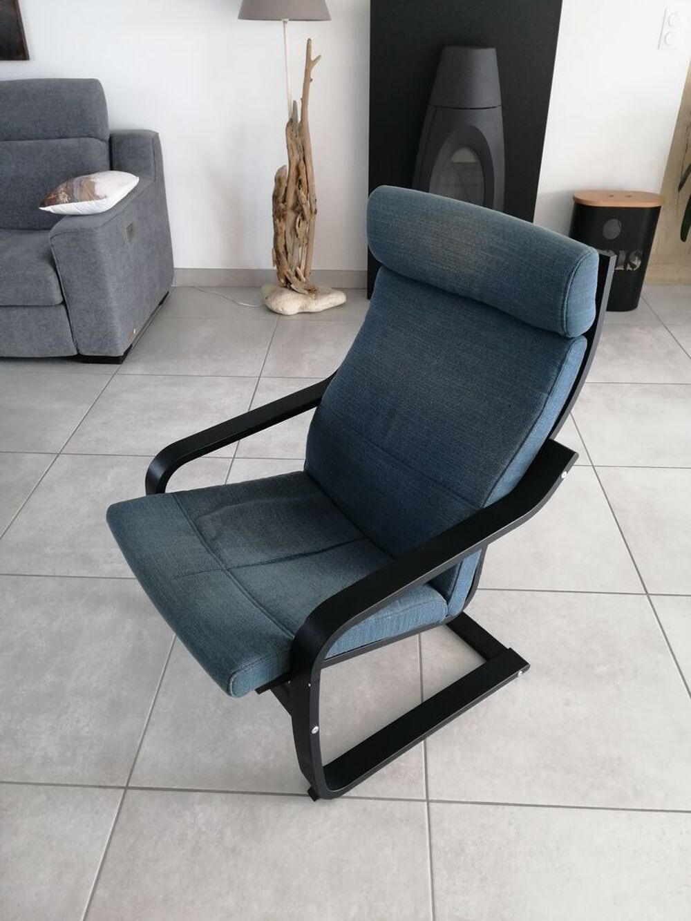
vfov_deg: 65.3
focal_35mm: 27
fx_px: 719
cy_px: 460
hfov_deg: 51.4
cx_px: 346
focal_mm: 3.95
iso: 160
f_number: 1.8
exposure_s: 1/50
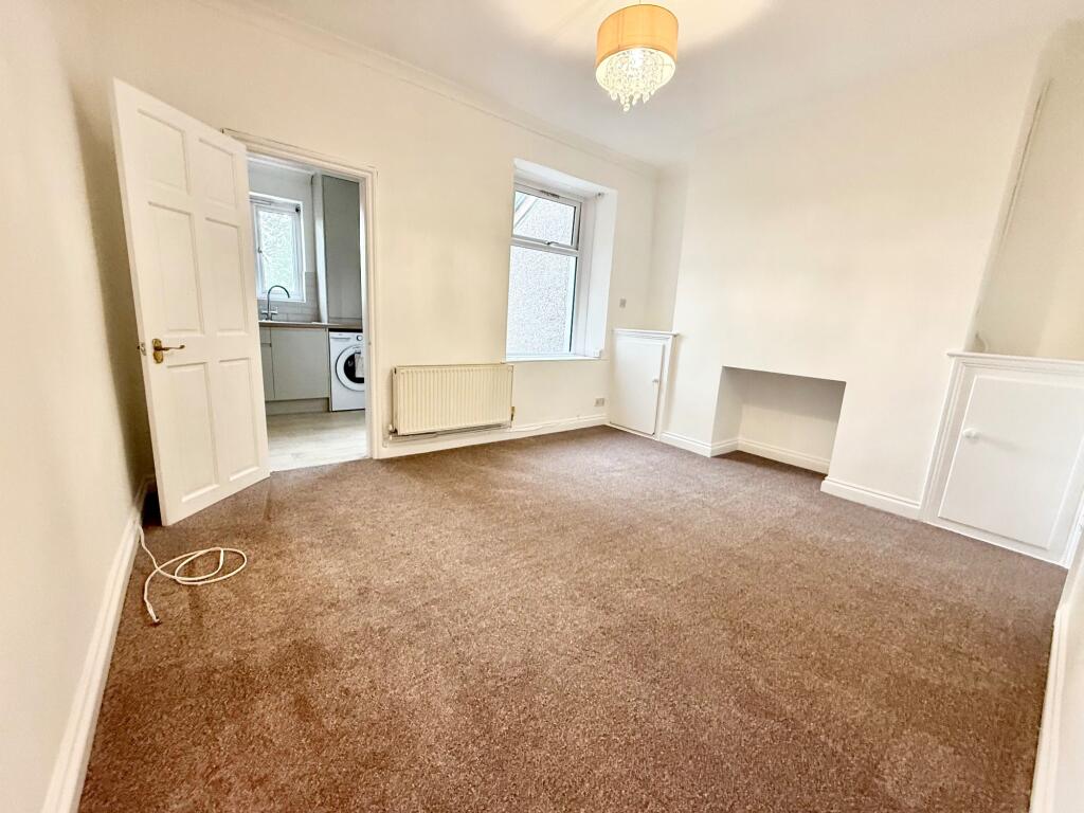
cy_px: 406
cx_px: 542
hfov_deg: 102.1
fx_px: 438
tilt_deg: -11.3
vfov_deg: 85.7
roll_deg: -3.2
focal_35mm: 14
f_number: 2.2
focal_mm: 2.22
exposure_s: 1/66
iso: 320
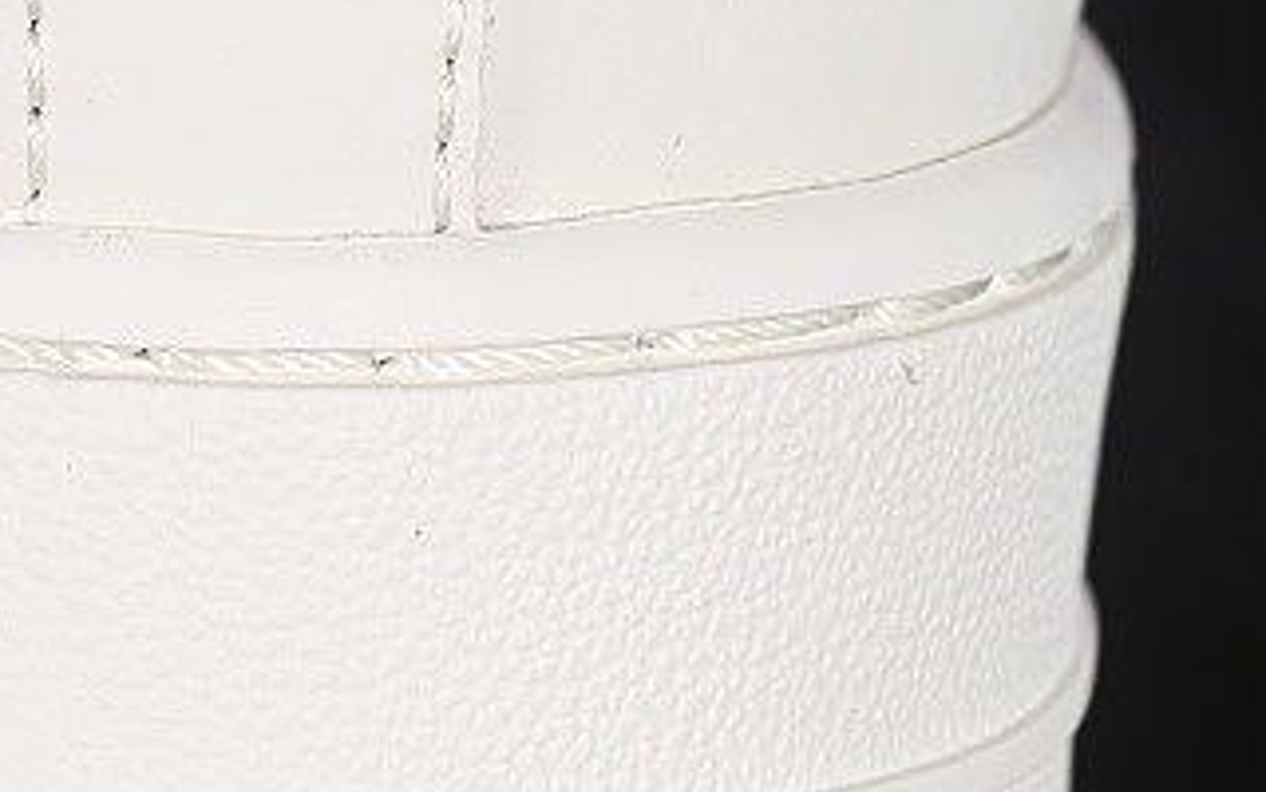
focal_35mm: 258
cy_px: -277
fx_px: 8902
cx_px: 135
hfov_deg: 8.1
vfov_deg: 5.1
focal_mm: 50
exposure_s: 1/80
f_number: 7.1
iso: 160
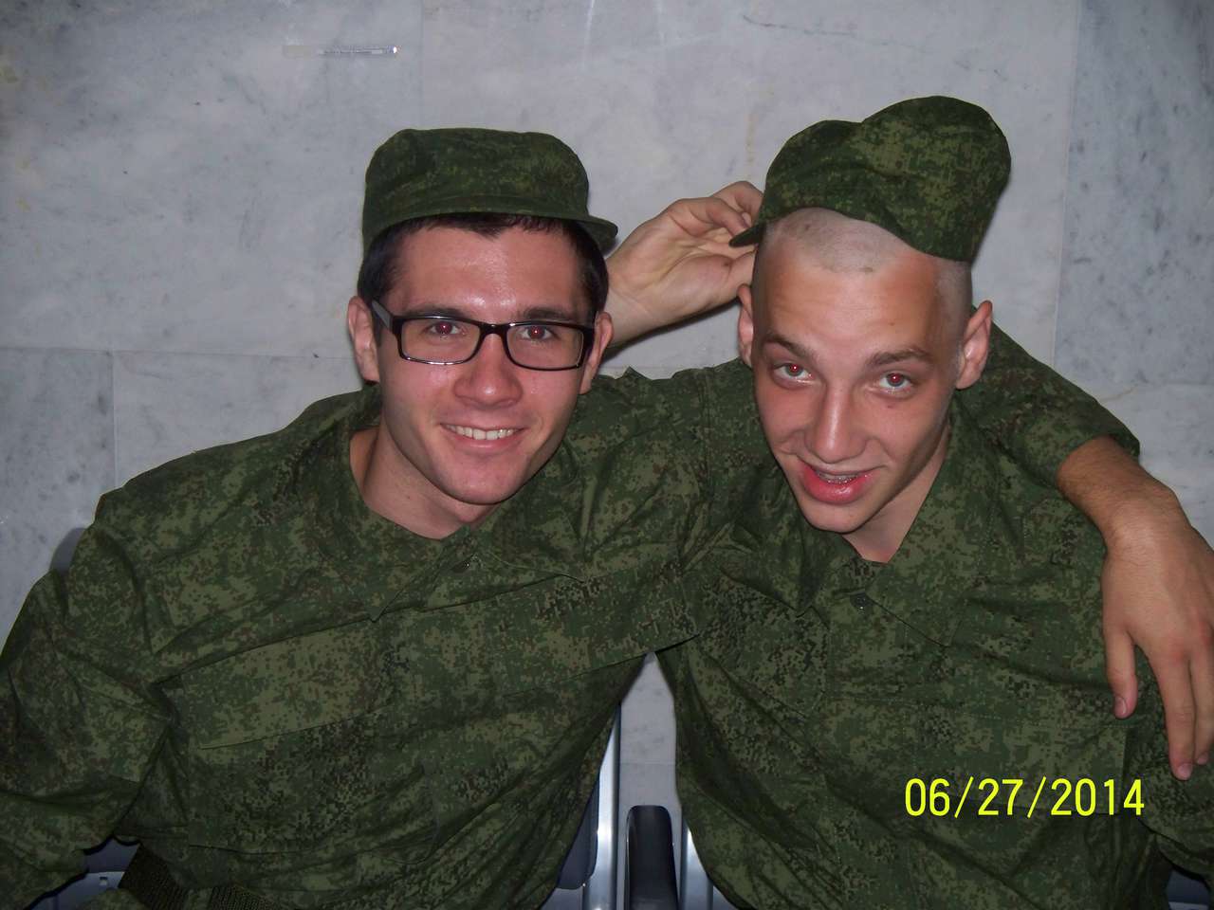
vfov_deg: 18.4
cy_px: 455
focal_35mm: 80
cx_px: 607
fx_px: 2806
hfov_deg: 24.4
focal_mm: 16.86
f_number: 3.4
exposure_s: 1/50
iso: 200
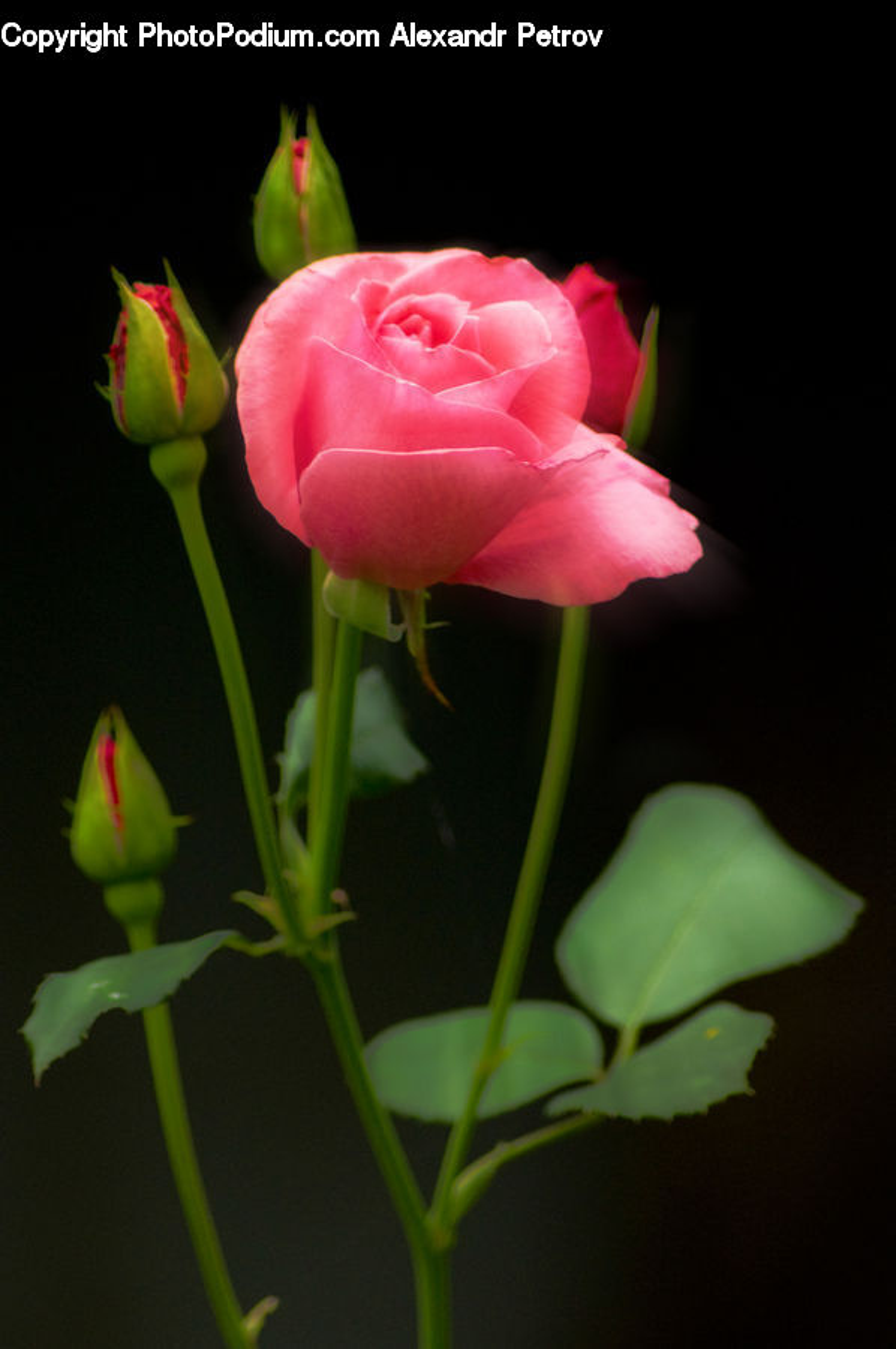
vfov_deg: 5.7
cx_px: 448
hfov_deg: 3.8
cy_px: 674
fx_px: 13470
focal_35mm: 360
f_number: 6.3
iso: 640
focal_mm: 240
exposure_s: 1/500
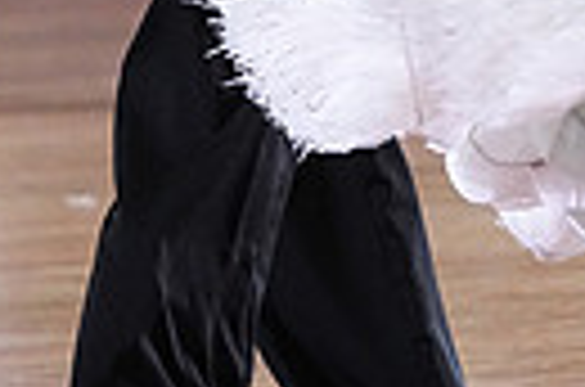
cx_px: 700
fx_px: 14508
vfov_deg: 1.5
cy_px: -418
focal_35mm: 895
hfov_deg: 2.3
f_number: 4.5
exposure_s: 1/400
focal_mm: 200
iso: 6400
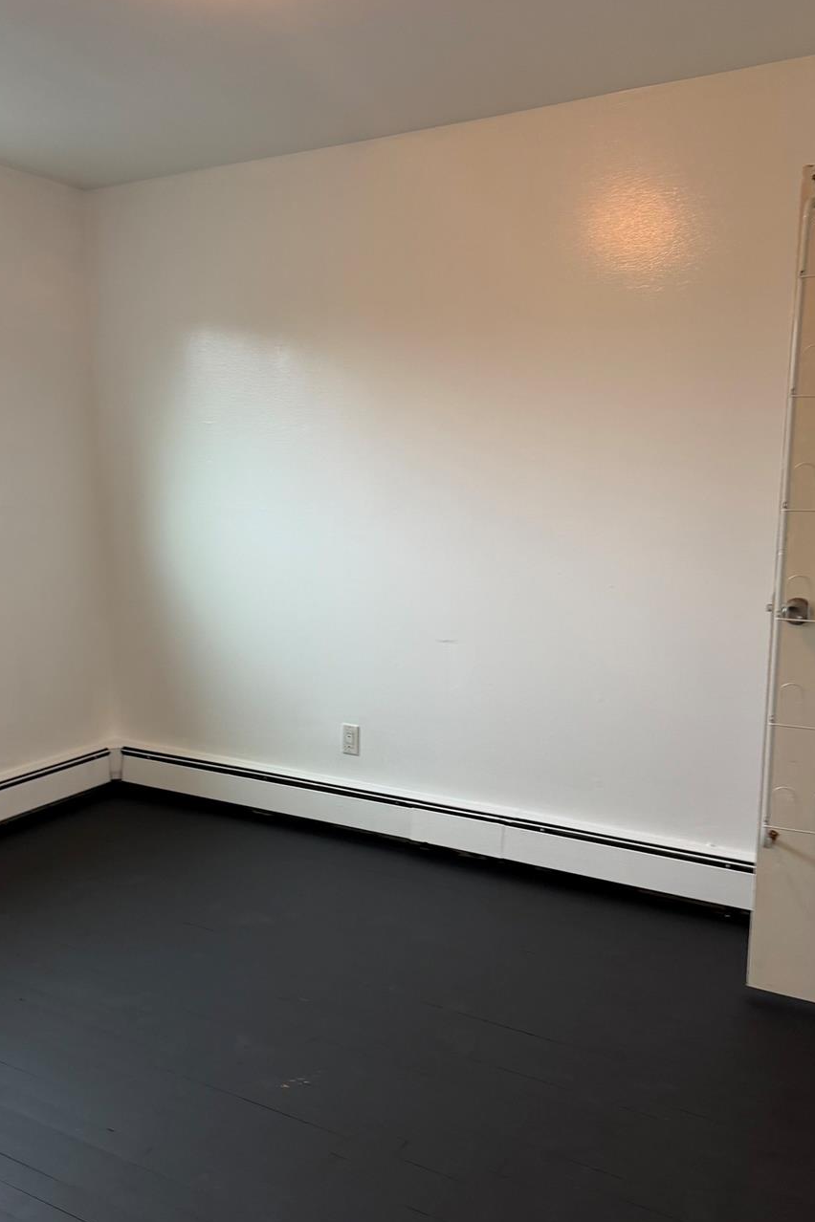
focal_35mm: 30
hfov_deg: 43.5
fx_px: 1019
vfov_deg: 61.8
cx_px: 359
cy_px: 668
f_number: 1.78
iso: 200
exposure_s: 1/60
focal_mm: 6.76
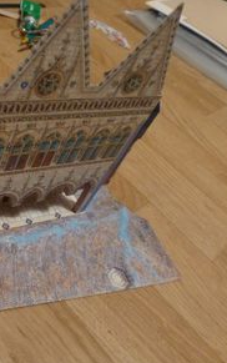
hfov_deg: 33.6
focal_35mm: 35
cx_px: 7
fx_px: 346
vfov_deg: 55.3
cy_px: 185
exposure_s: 1/4
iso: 500
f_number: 3.3
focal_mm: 4.3
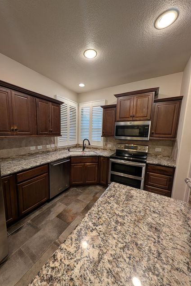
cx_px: 84
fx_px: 103
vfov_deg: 108.3
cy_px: 147
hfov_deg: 85.1
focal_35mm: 13
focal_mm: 2.23
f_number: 1.95
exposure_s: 1/24
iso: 44
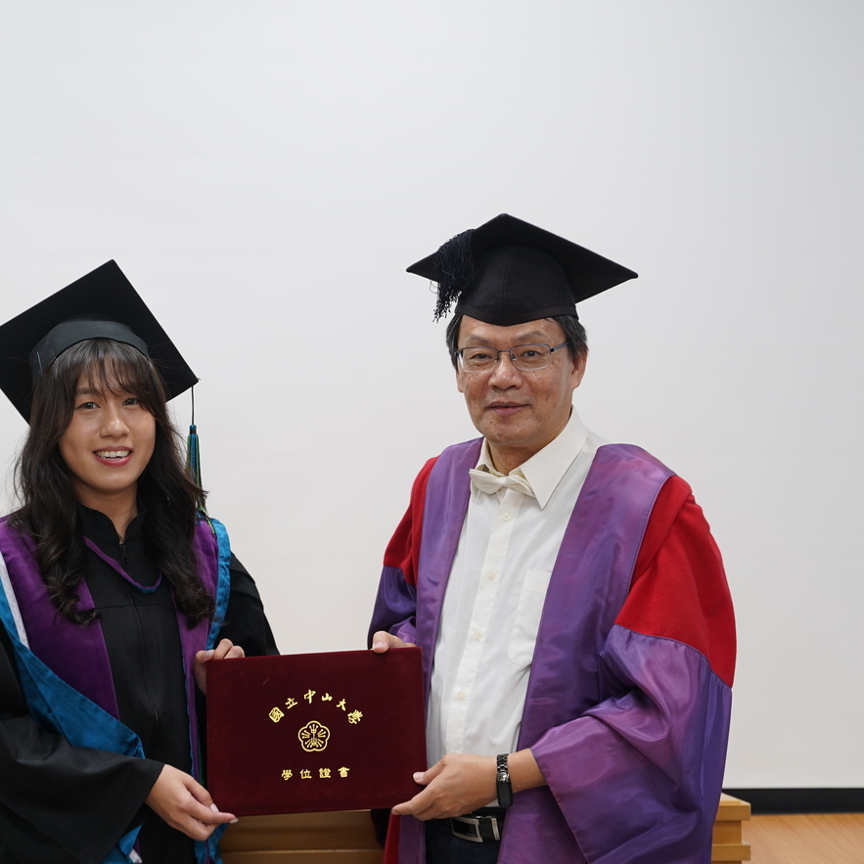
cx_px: 351
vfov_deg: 22.5
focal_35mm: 77
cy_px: 463
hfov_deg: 22.4
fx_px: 2174
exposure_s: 1/50
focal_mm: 50
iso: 125
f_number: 2.8
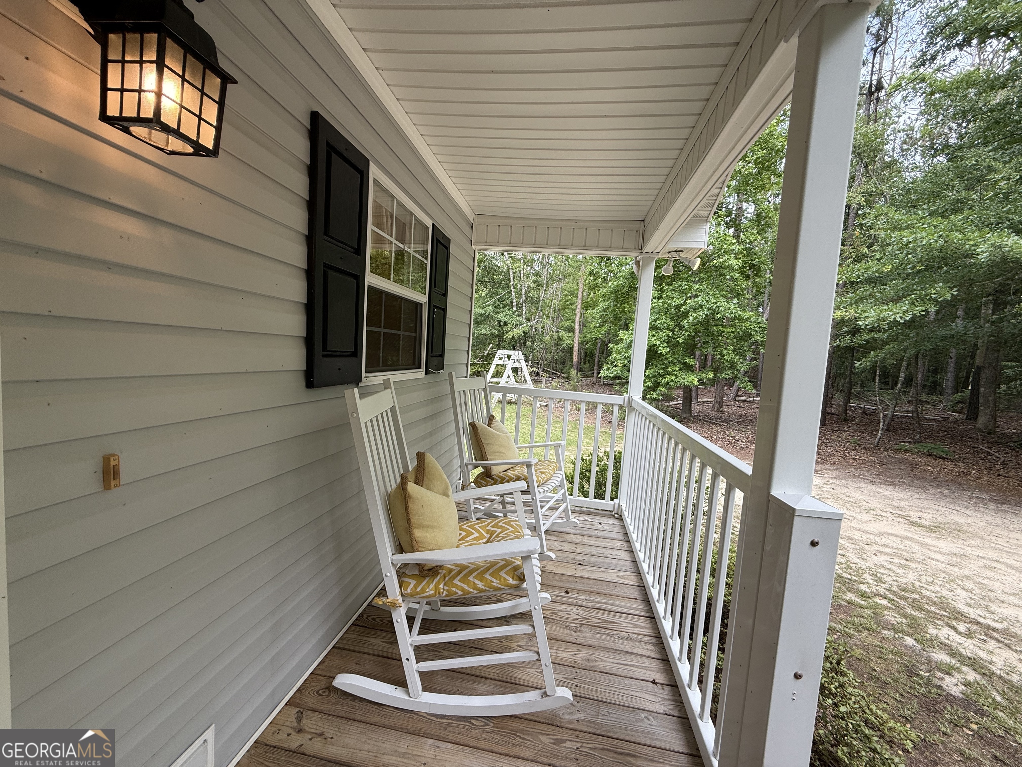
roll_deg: -4.5
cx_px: 511
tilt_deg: -4.2
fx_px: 413
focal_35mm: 14
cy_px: 384
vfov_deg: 85.7
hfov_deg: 102.1
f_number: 2.2
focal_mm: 2.22
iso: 50
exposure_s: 1/193
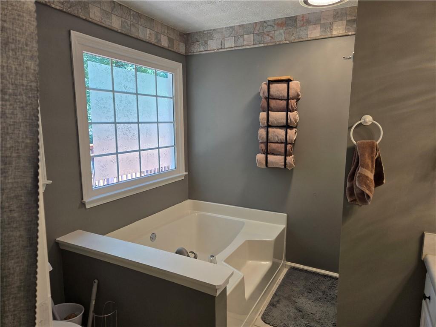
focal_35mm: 23
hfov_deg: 73.9
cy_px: 164
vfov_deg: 58.9
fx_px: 290
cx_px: 218
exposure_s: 1/120
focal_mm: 5.4
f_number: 1.8
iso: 80
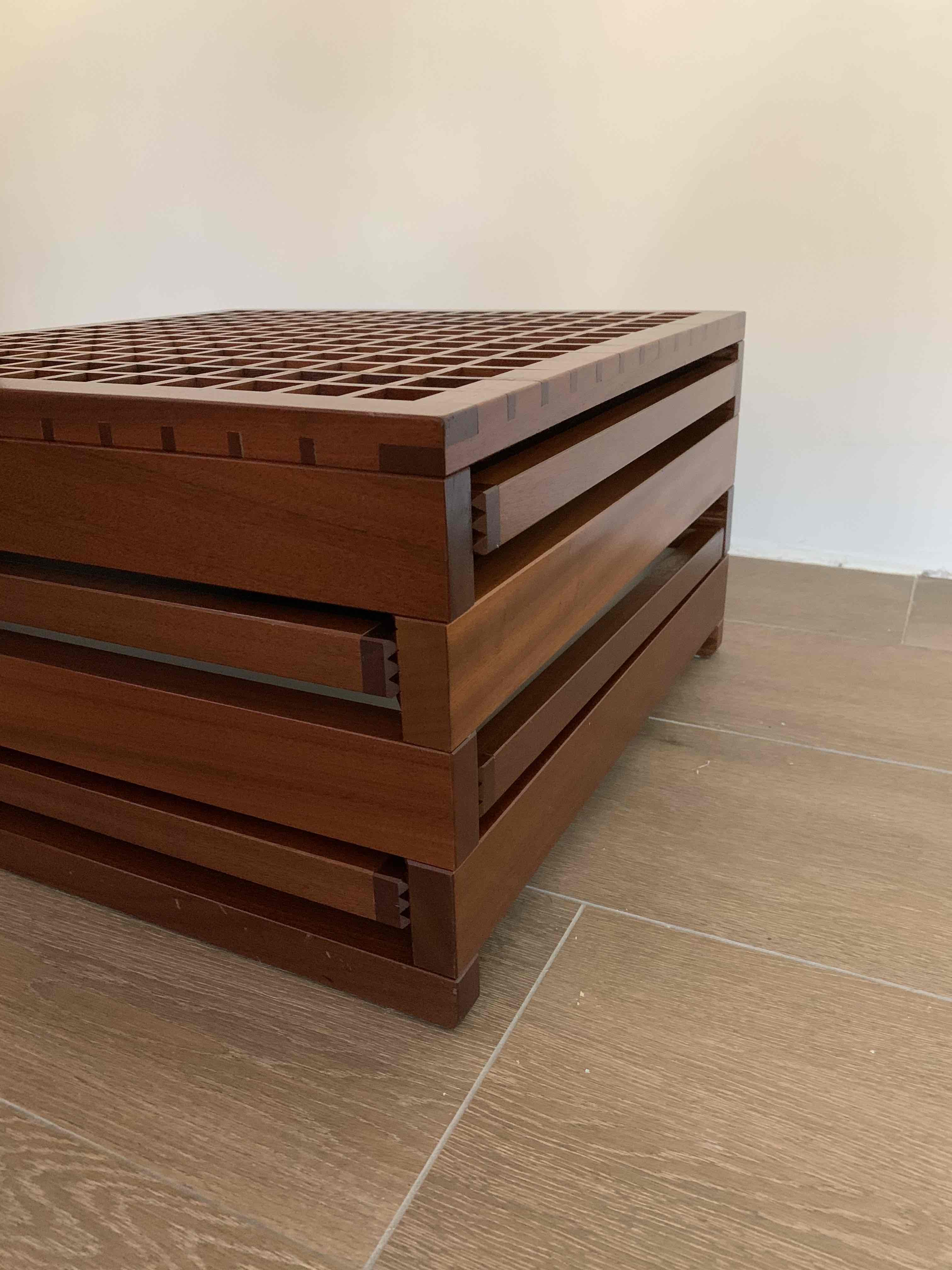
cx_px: 476
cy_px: 635
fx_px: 953
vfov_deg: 67.3
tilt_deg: -20.5
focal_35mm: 26
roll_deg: +2.0
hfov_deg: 53.1
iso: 400
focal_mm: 4.25
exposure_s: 1/35
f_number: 1.8
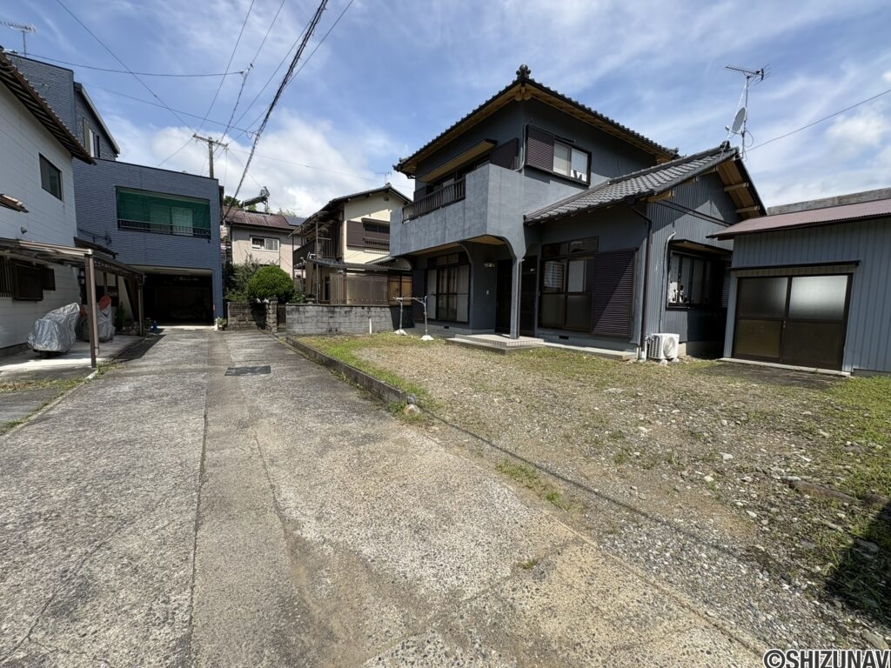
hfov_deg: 102.1
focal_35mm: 14
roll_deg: -0.4
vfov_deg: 85.7
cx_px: 446
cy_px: 334
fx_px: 360
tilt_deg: -4.3
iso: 50
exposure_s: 1/1536
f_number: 2.2
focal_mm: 2.22
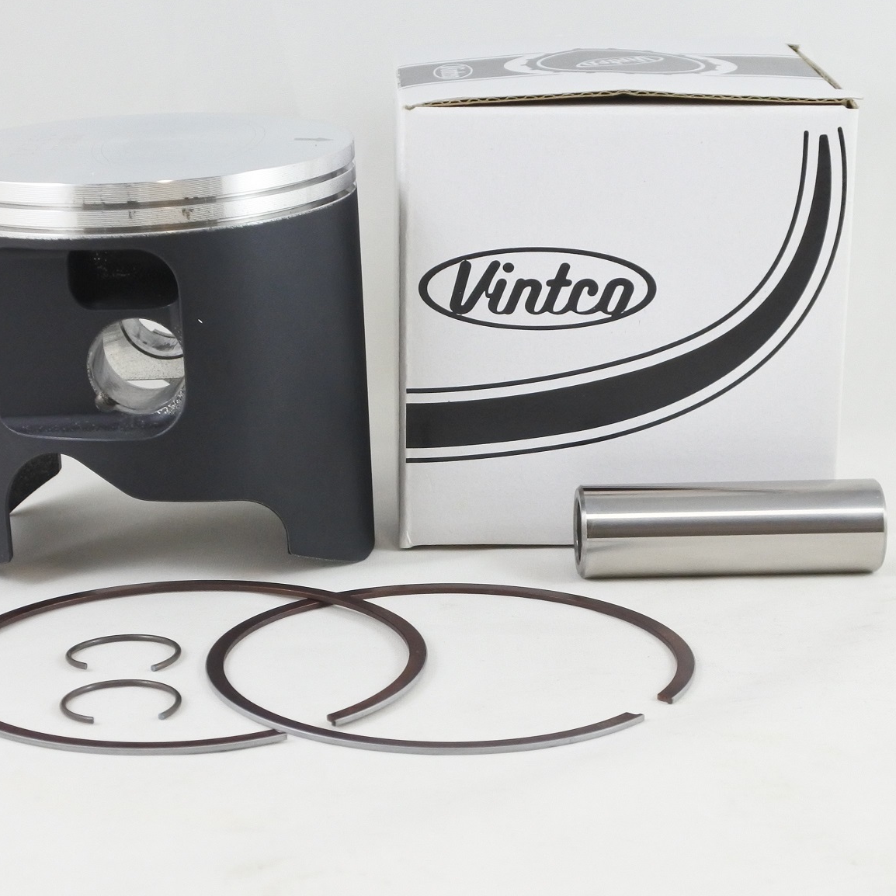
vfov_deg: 26.1
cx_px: 372
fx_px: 1933
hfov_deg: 26.1
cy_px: 386
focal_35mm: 66
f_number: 4.5
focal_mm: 16.8
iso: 640
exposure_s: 1/125
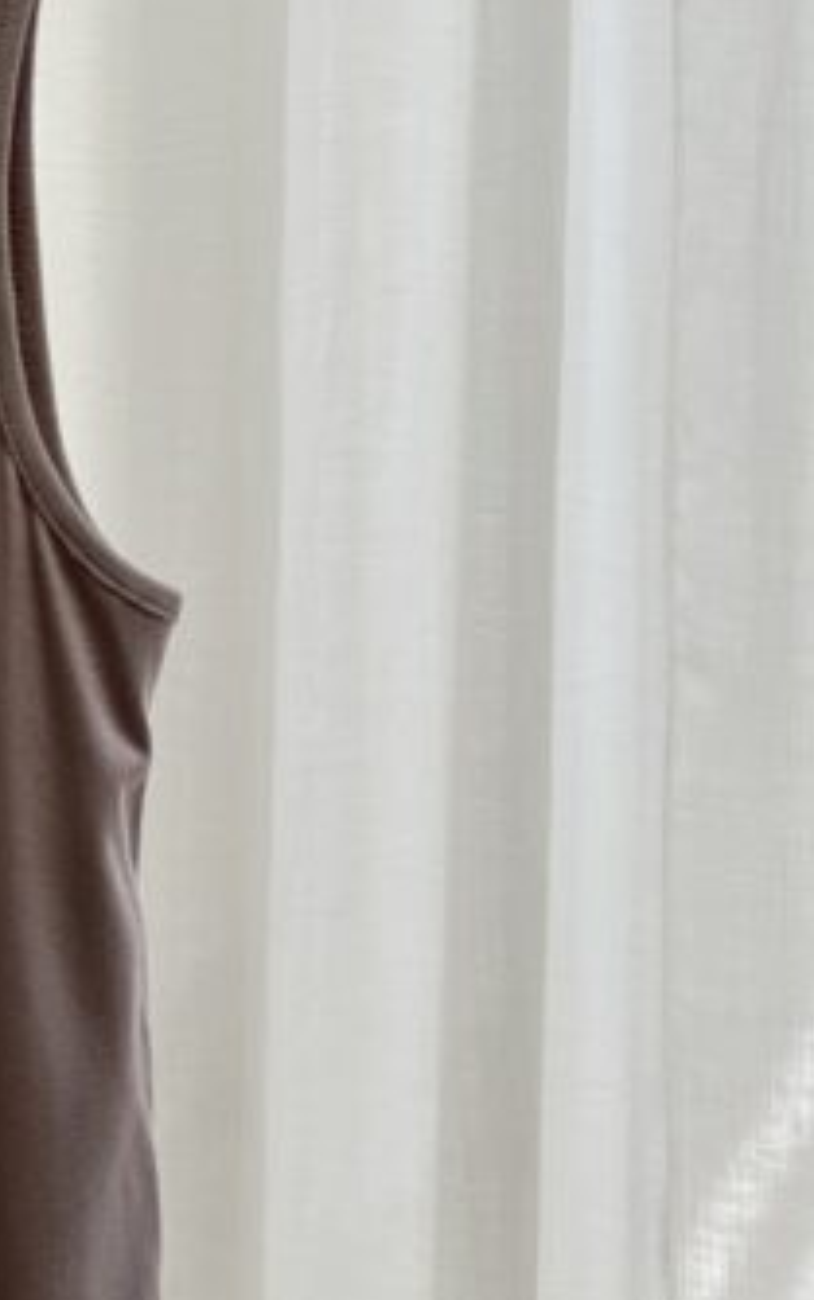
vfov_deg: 15.7
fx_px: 4681
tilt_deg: -2.3
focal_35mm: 132
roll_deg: +0.0
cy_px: 269
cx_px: -615
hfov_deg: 9.5
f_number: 1.5
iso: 50
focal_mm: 5.7
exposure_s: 1/137
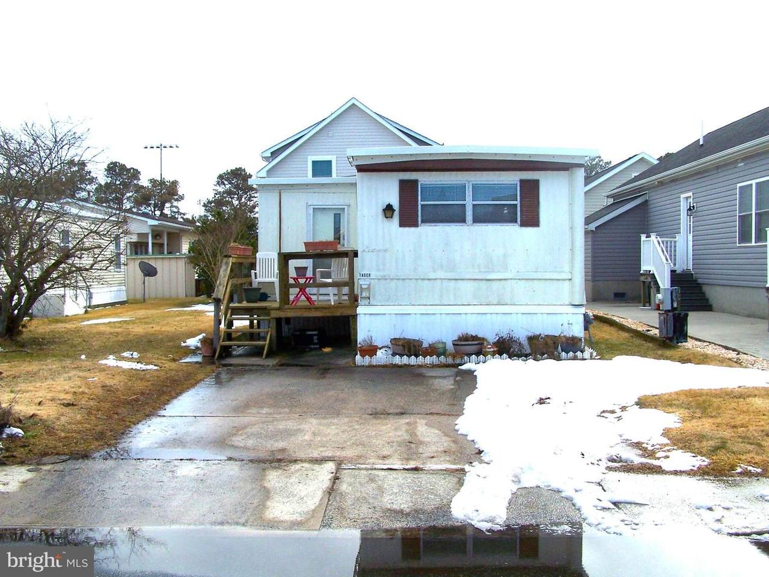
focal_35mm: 38
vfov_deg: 37.7
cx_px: 384
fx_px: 844
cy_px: 288
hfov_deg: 49.0
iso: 80
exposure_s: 1/500
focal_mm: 6.3
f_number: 5.6
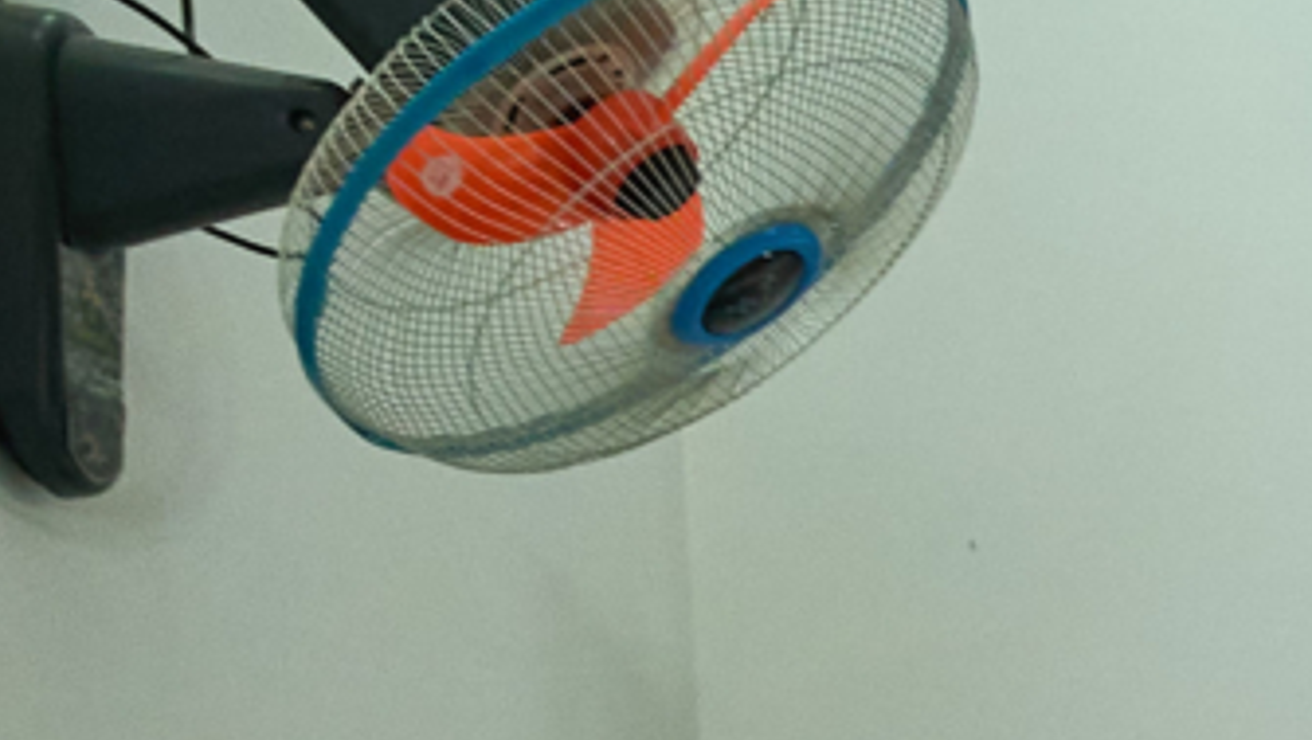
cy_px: 1858
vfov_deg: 9.7
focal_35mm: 108
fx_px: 3760
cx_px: 3298
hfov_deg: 13.4
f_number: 3.5
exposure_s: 1/125
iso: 400
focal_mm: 9
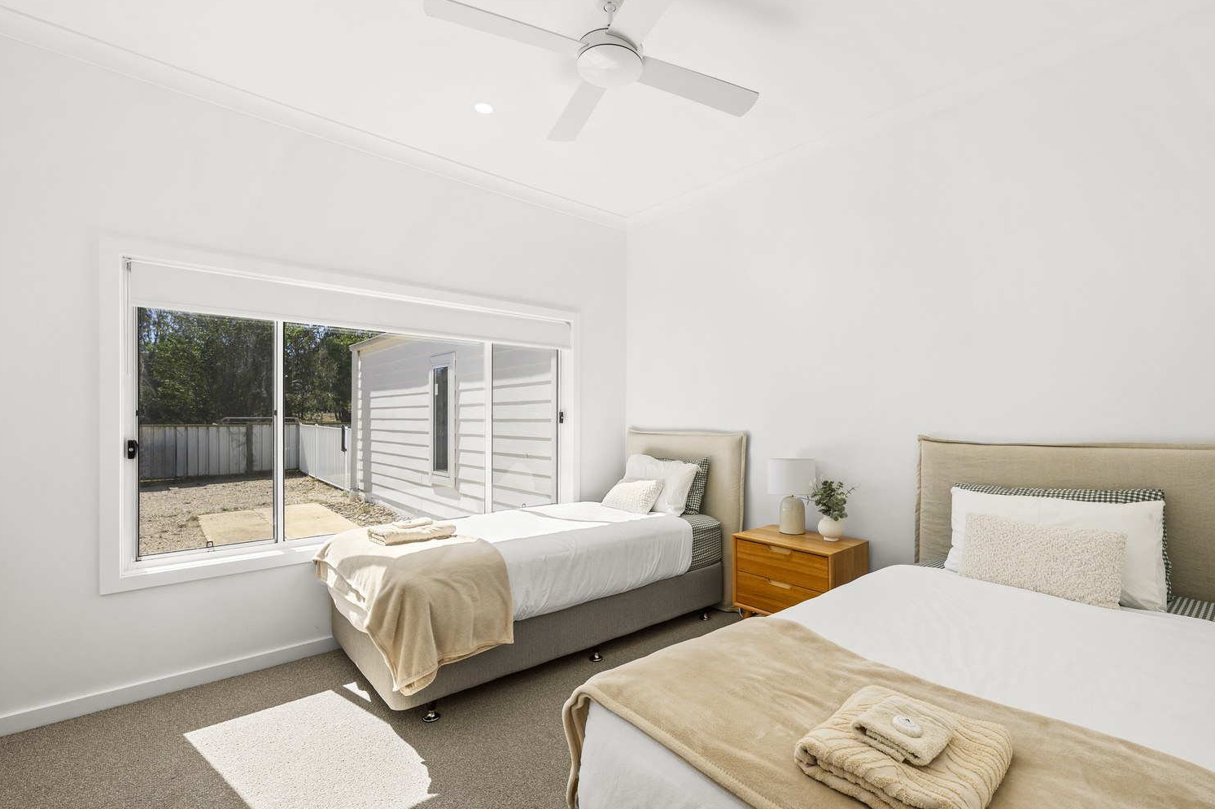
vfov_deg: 77.2
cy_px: 428
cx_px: 640
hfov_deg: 100.3
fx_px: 506
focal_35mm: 15
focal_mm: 14
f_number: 9
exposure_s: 1/200
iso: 200
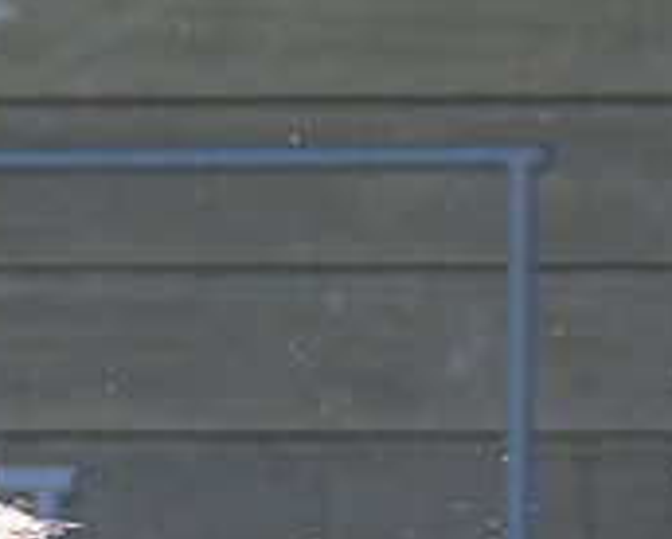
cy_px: 745
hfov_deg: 0.8
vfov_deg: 0.6
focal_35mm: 2560
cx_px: 1235
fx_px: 50973
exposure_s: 1/3200
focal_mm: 300
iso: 200
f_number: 2.8
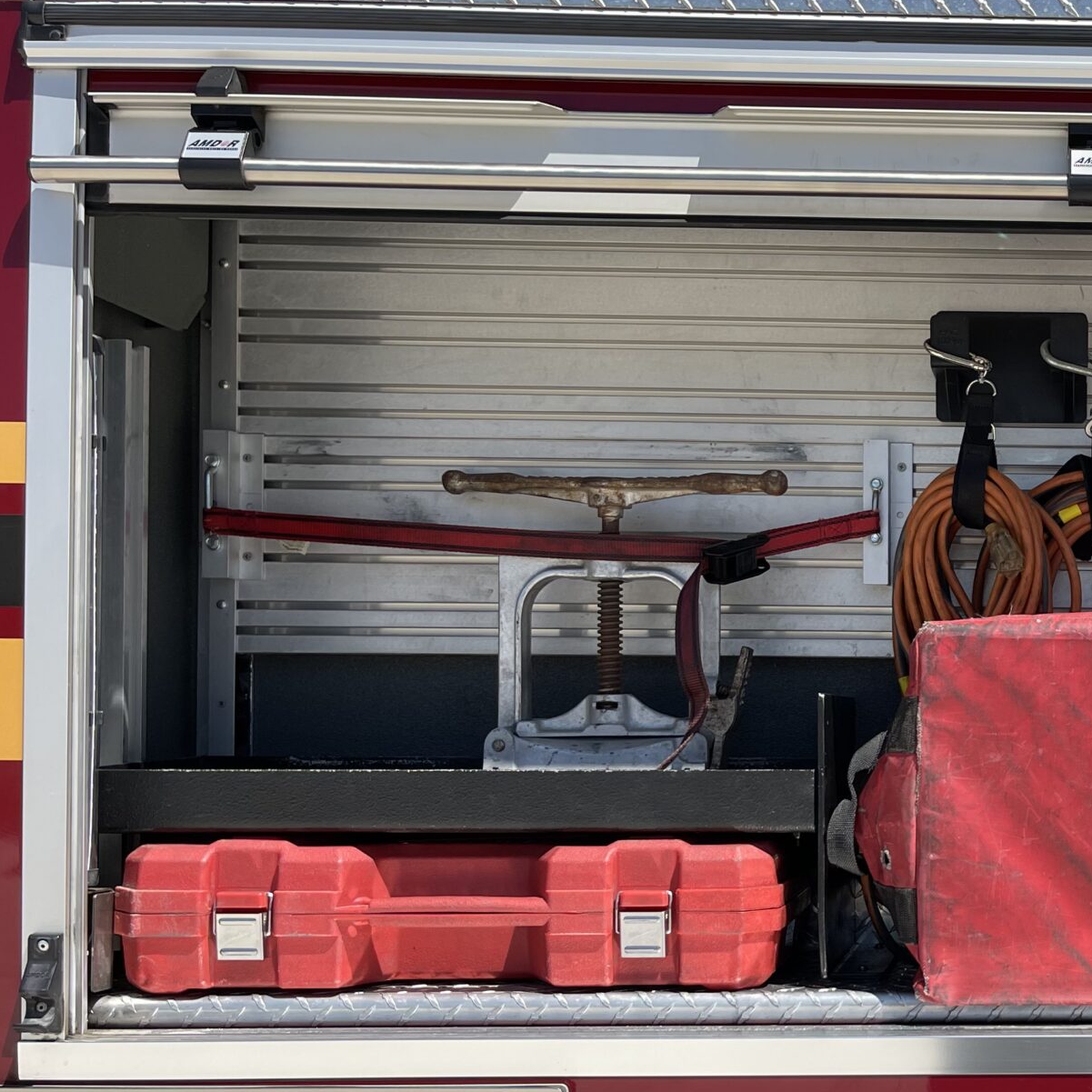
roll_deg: +0.0
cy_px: 701
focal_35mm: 49
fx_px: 1749
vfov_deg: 34.4
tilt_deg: +2.6
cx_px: 1119
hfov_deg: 31.7
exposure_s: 1/2545
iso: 32
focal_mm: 5.1
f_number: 1.6
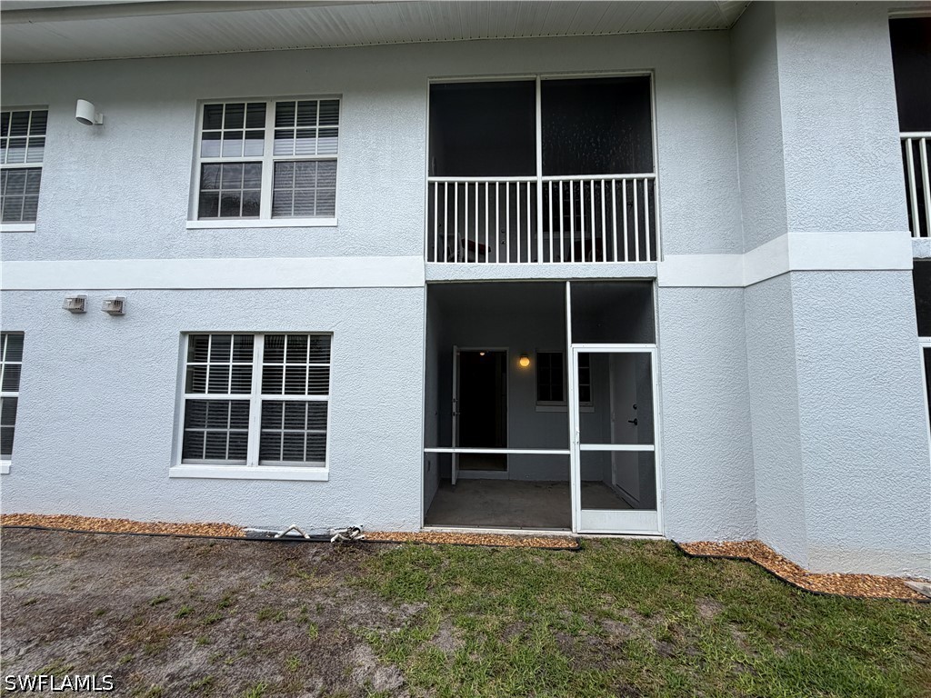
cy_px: 349
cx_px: 466
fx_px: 377
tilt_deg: +5.6
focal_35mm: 14
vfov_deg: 85.7
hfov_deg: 102.1
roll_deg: -0.3
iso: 40
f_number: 2.2
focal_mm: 2.22
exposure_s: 1/602
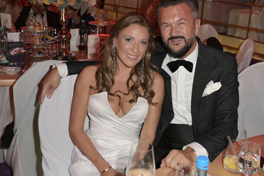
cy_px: 91
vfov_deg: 31.9
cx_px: 160
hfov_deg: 46.1
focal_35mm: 42
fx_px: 308
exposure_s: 1/30
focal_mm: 34
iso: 4000
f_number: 5
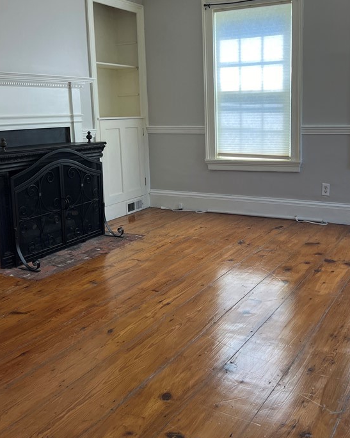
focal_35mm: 38
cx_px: 223
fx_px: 492
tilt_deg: -7.6
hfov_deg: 38.8
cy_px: 174
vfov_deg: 47.6
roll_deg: +1.3
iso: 40
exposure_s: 1/166
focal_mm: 5.7
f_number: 1.5
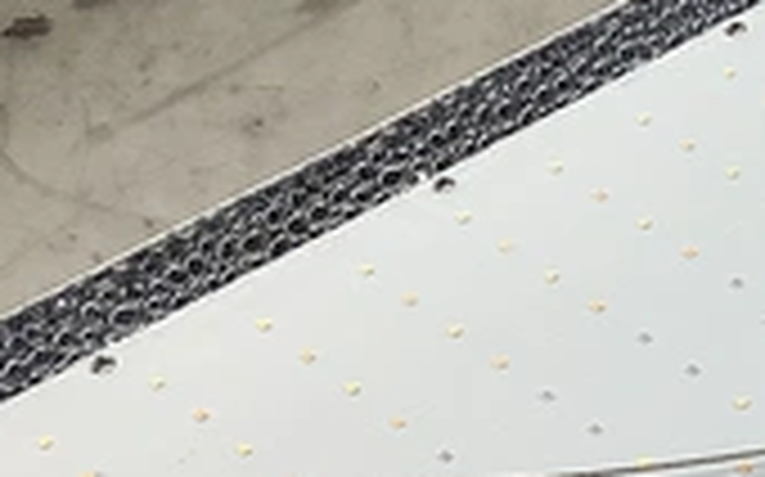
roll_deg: +0.0
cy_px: 281
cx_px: 1080
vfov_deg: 9.0
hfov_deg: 13.7
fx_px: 3021
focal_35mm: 145
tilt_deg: -38.4
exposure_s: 1/120
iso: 40
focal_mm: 3.3
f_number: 2.4
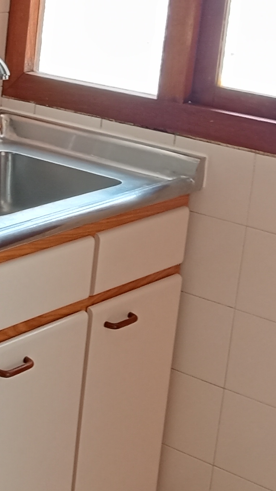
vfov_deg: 23.0
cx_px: -212
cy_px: 128
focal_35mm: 92
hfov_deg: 12.1
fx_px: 1197
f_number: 1.8
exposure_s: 1/200
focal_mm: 3.98
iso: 99
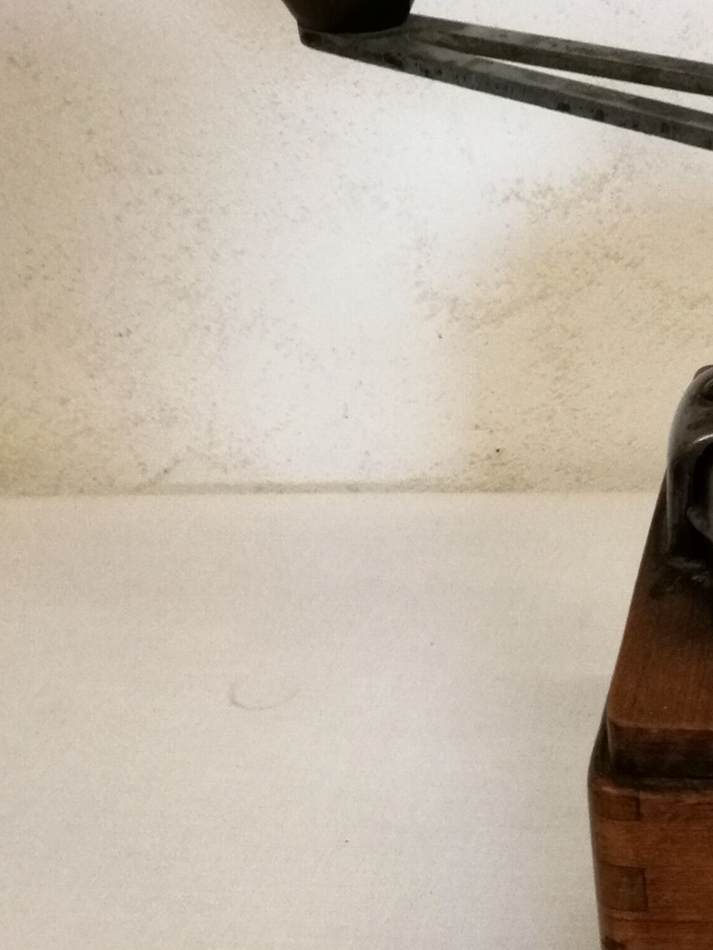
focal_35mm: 66
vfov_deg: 29.1
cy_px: 649
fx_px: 1812
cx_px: 963
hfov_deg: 20.1
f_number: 2.2
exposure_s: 1/50
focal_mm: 2.38
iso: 64
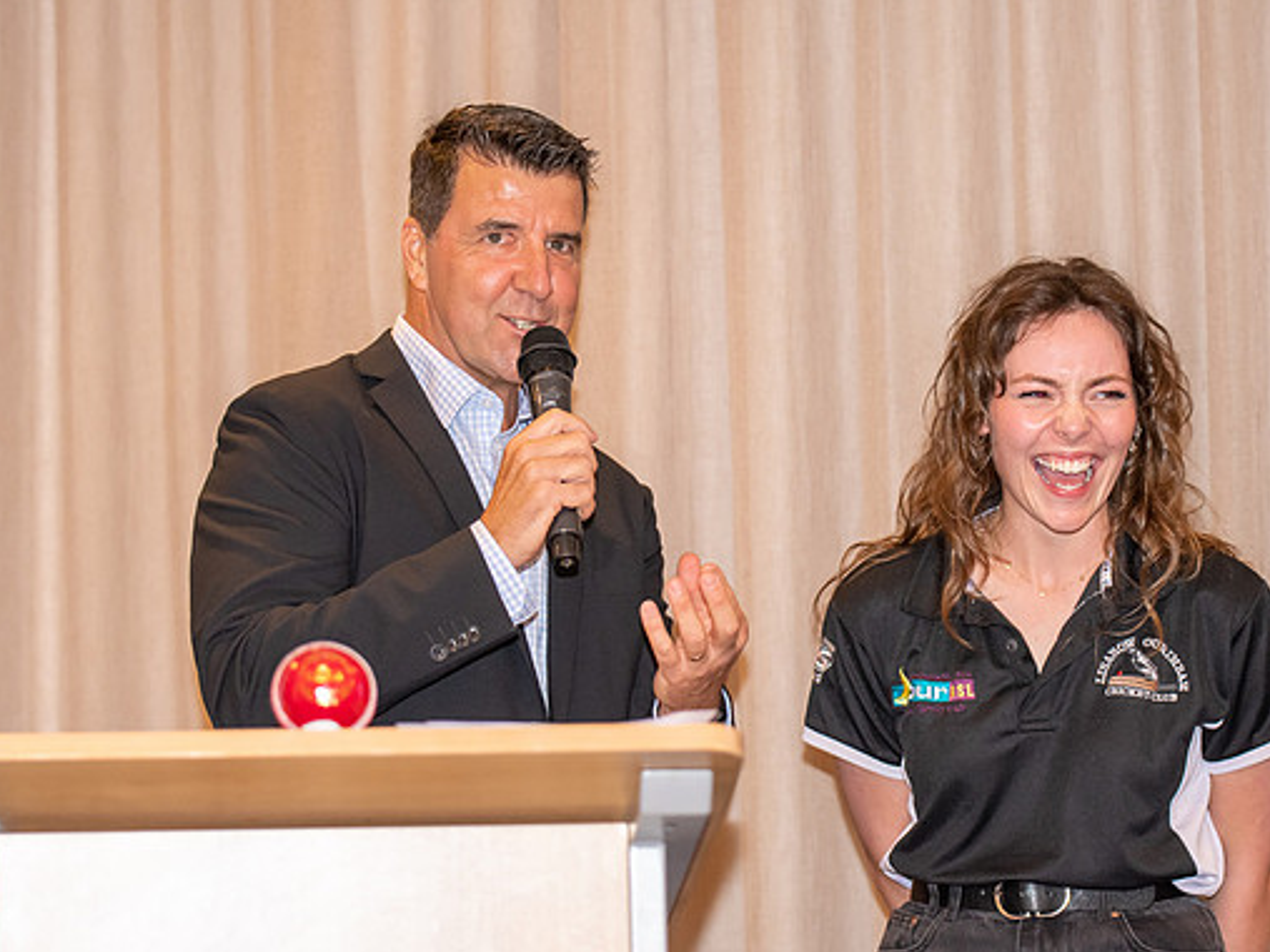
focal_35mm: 116
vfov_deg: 12.8
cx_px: 715
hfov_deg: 17.0
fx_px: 4255
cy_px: 475
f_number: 2.8
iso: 1000
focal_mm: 70
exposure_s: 1/60
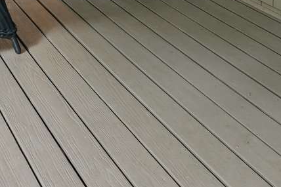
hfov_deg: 30.0
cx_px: 167
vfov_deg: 15.0
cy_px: -223
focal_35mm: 67
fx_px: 523
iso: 320
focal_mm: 14
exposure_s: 1/40
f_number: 8
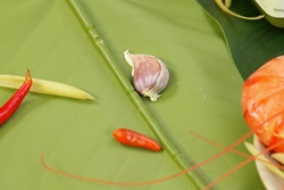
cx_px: 403
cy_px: -41
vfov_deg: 4.3
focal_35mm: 320
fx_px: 2526
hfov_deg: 6.4
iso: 125
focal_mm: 100
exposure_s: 1/100
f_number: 4
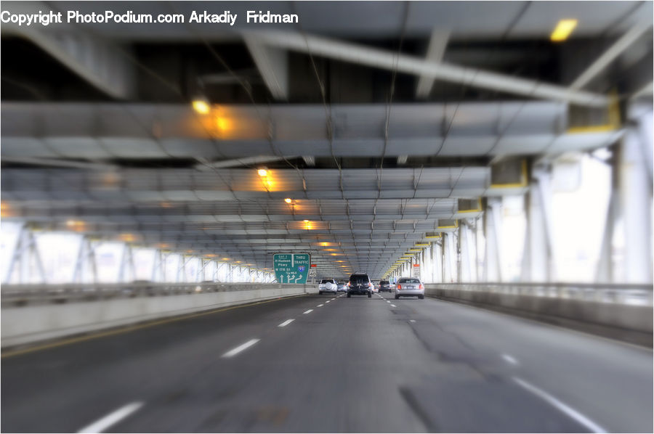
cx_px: 327
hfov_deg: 30.5
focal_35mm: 66
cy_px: 217
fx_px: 1198
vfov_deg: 20.6
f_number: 7.1
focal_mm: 44
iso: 250
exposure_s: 1/20
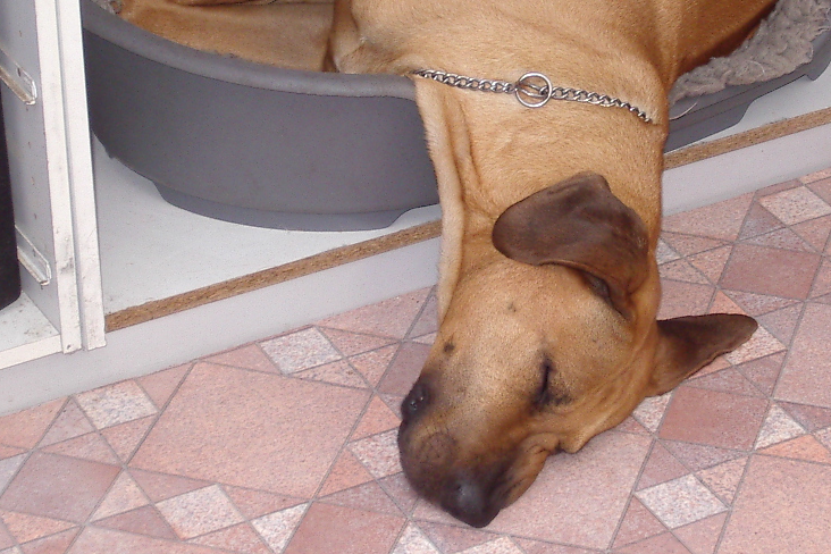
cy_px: 186
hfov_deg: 16.0
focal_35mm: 128
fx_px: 2954
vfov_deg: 10.7
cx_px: 532
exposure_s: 1/80
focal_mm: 13.3
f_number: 4.2
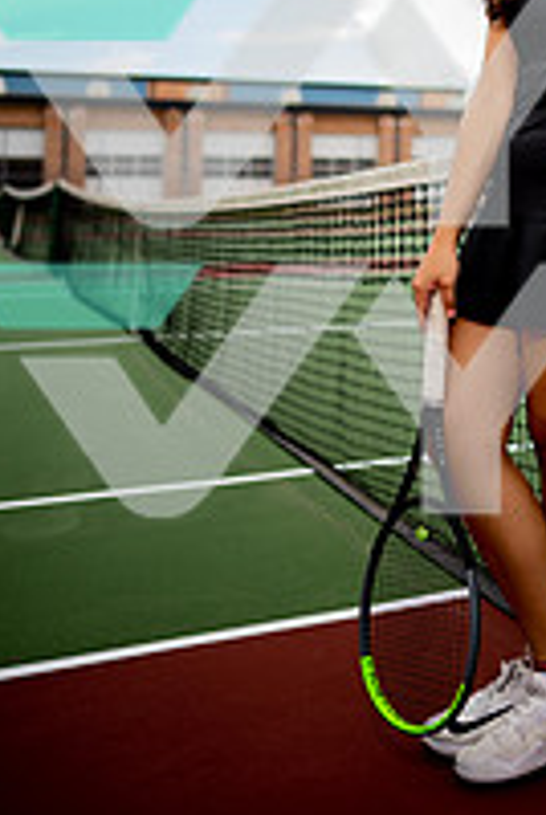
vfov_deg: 35.0
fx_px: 1224
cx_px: 568
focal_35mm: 54
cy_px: 102
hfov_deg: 23.9
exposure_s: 1/1250
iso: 50
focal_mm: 24
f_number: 1.4
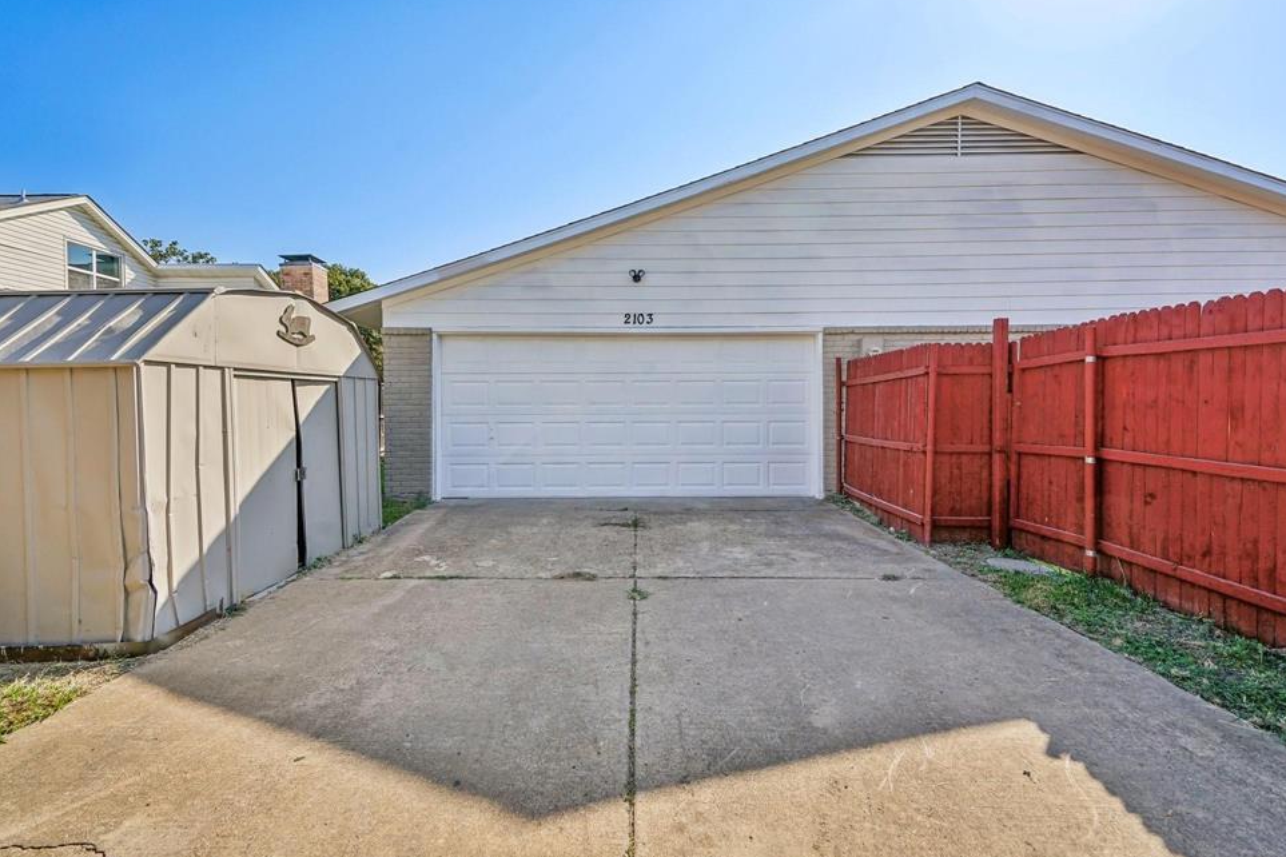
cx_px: 638
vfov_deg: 70.4
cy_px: 414
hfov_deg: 93.3
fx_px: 607
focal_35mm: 17
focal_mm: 16
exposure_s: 1/1000
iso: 320
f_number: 8
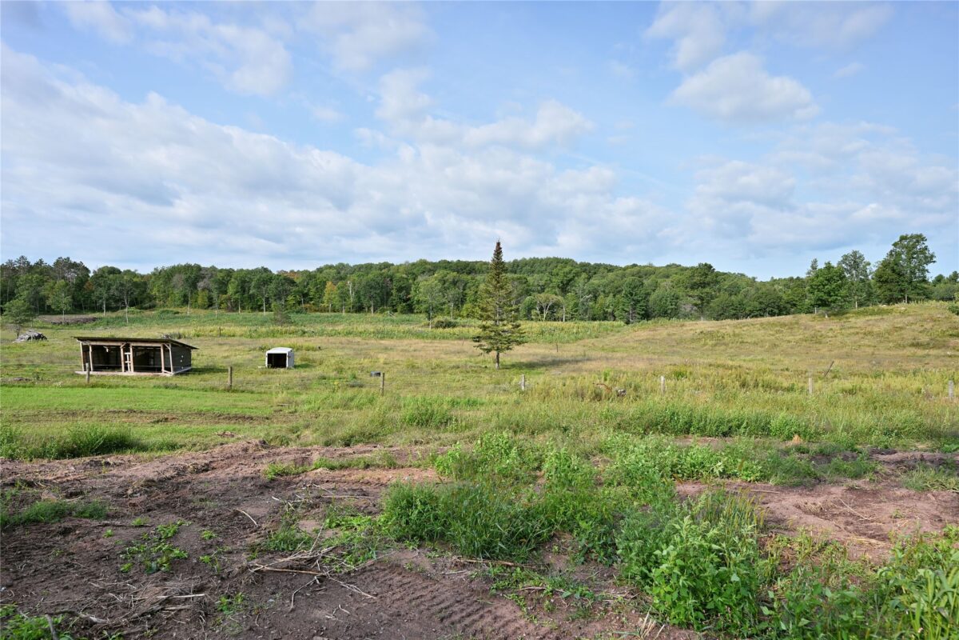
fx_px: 546
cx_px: 480
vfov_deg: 60.7
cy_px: 320
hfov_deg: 82.6
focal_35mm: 20
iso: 250
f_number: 5.6
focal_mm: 20.5
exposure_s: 1/1000
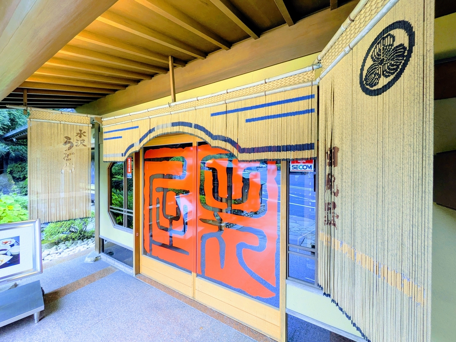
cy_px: 171
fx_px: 184
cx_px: 228
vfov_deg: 85.7
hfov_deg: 102.0
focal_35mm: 14
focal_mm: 1.83
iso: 51
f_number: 2.2
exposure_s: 1/100
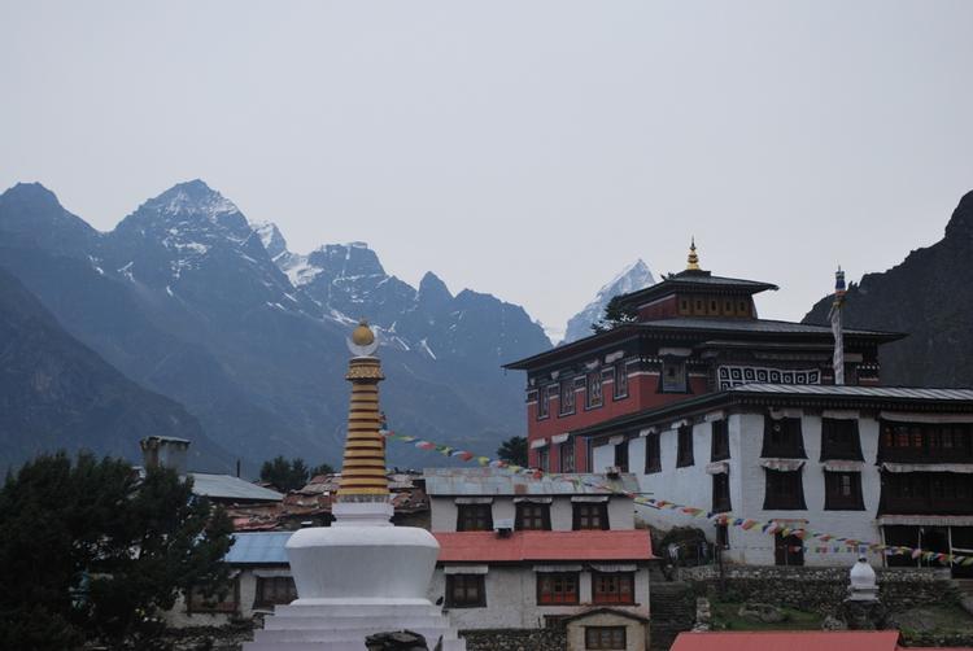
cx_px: 486
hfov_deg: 24.6
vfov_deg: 16.6
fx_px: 2232
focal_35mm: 82
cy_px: 326
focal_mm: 55
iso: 200
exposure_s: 1/160
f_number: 7.1
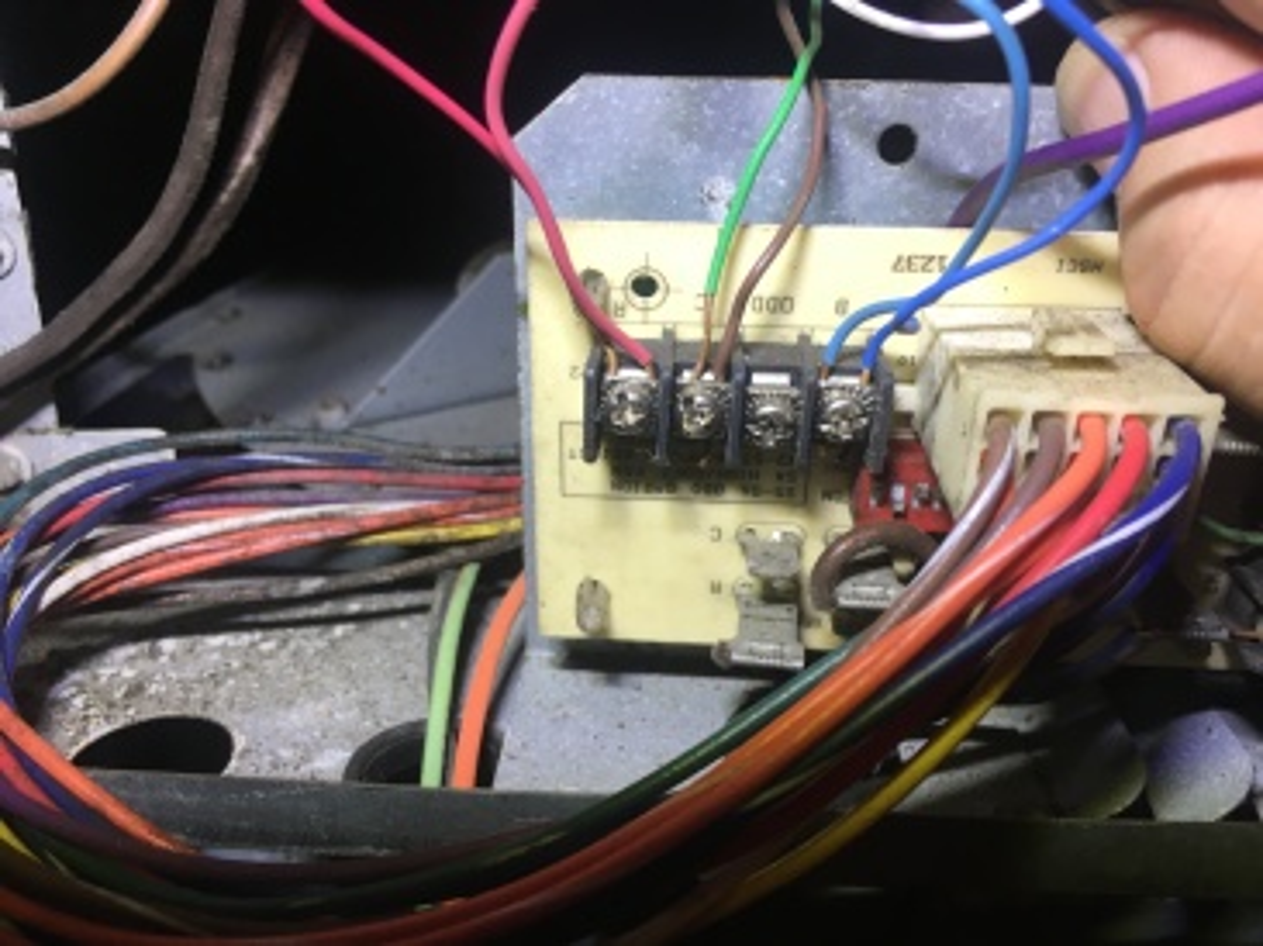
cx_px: 632
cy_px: 473
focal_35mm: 29
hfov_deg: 61.7
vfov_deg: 48.2
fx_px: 1057
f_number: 2.2
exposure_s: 1/30
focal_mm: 4.15
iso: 32
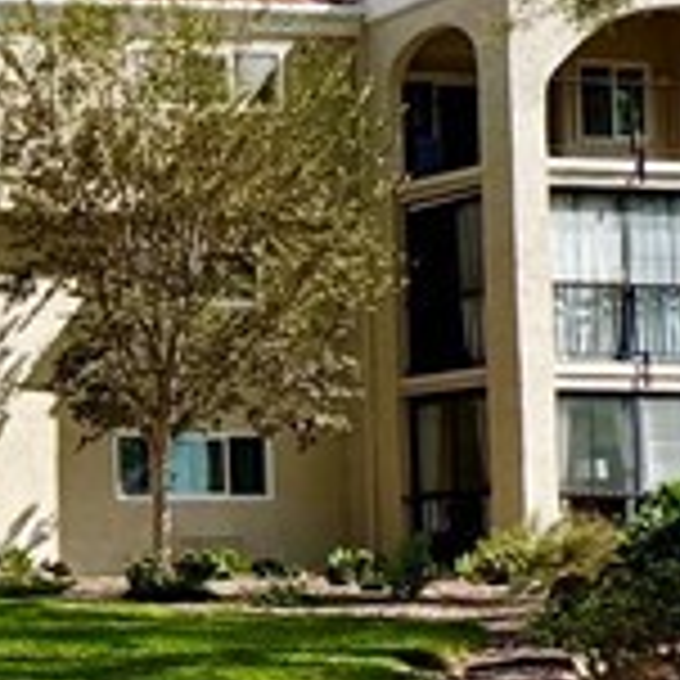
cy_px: 563
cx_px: -901
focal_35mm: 84
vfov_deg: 20.4
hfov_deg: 14.5
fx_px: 1867
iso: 50
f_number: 2.2
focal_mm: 2.22
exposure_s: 1/3546
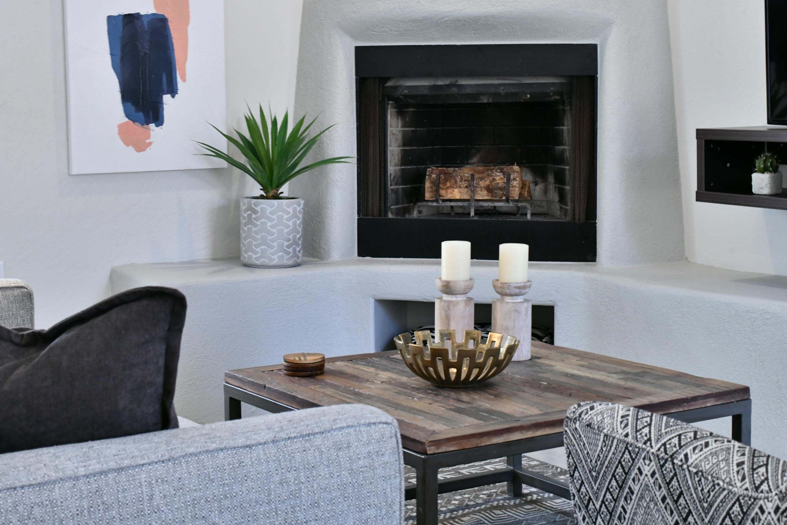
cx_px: 437
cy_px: 209
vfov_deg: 21.9
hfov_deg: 32.4
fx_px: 1355
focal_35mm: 62
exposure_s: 1/50
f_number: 11
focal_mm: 50
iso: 4000
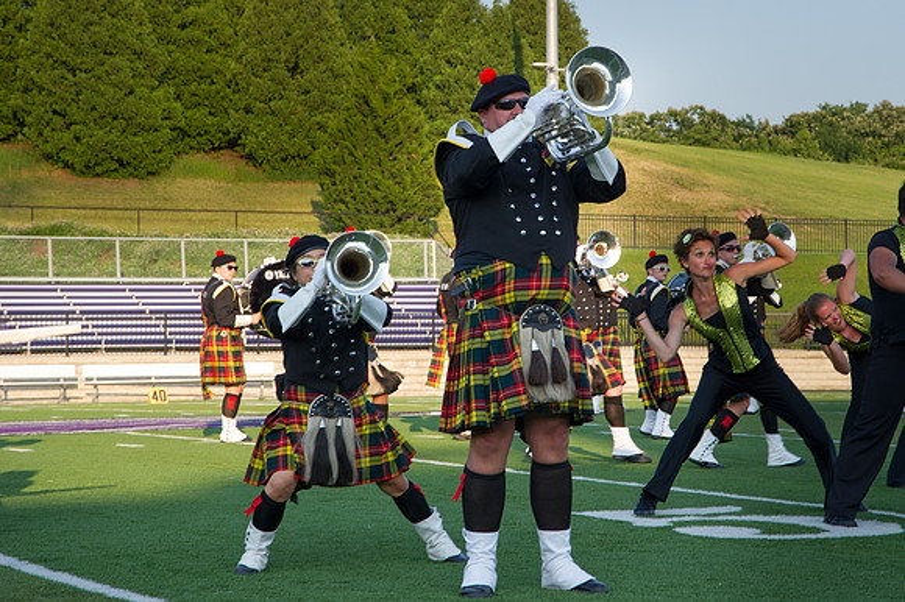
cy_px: 256
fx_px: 2671
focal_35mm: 106
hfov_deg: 19.2
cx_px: 526
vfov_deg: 12.9
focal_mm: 90
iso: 640
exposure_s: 1/320
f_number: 9
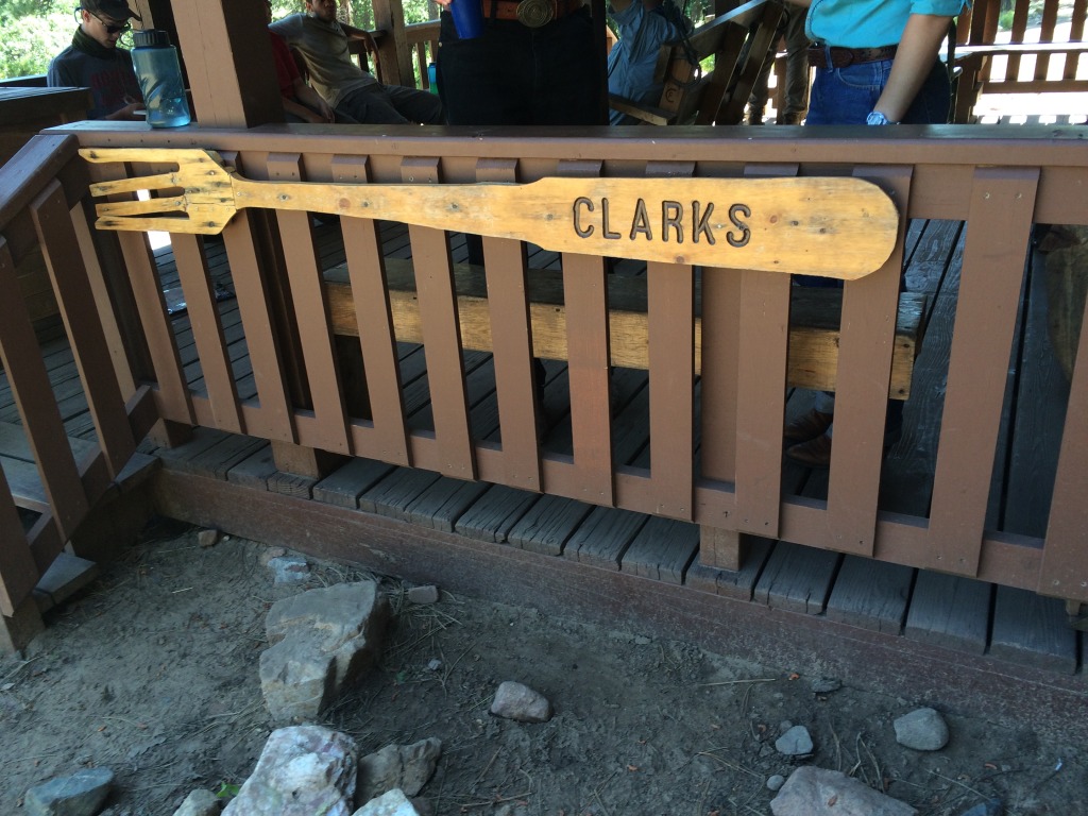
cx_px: 544
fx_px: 911
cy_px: 408
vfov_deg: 48.2
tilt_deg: -26.0
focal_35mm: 29
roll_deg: +3.3
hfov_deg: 61.7
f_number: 2.2
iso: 50
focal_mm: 4.15
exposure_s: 1/120
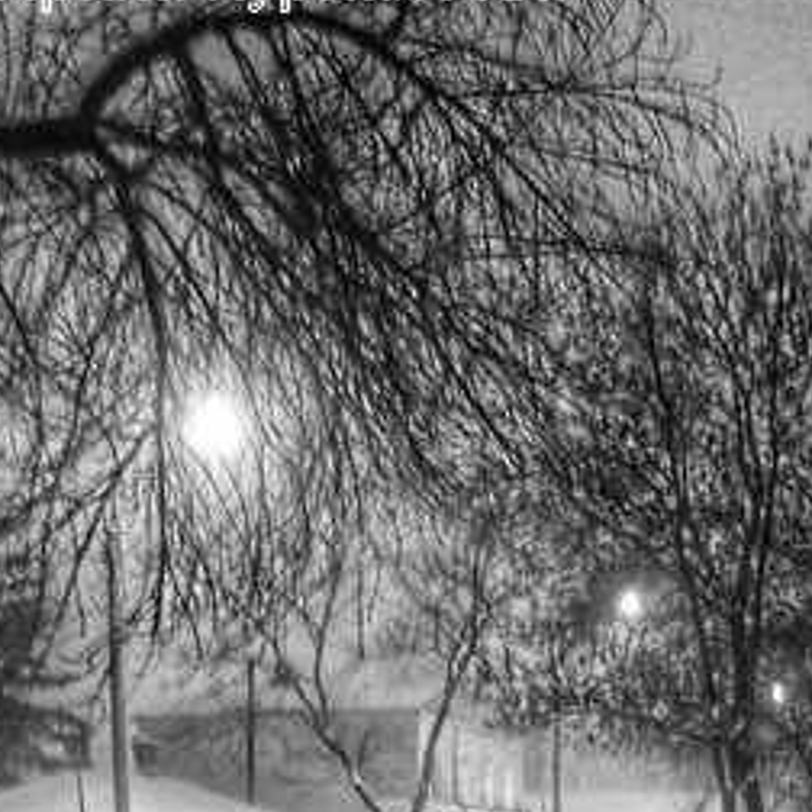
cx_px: 603
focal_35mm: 82
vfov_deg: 20.3
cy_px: 864
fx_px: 2176
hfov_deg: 21.0
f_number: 3.5
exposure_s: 1/6
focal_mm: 18
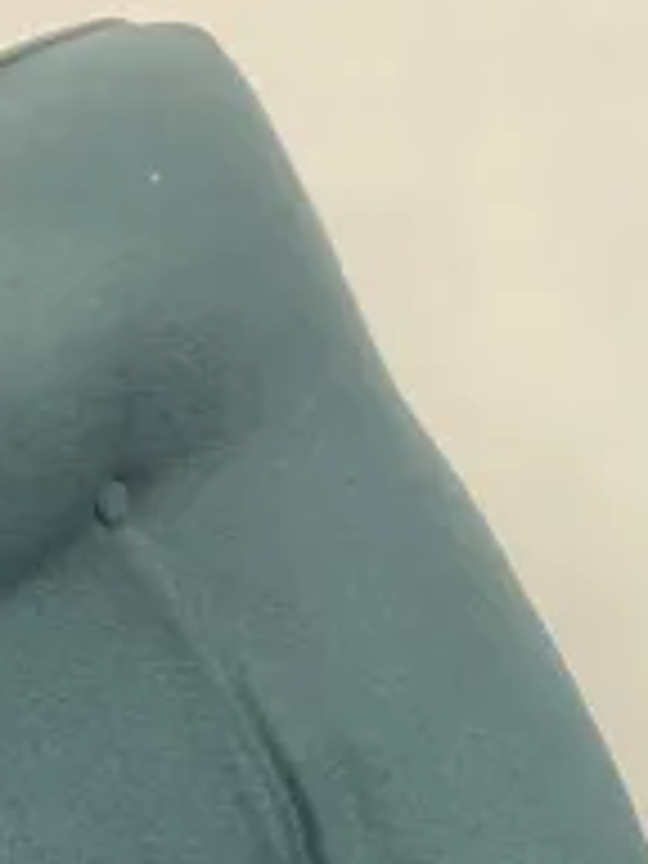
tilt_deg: -34.6
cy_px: 1426
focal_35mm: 149
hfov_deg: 9.8
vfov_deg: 12.4
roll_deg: -3.9
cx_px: 846
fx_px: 3719
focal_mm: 3.99
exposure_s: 1/50
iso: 160
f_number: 1.8
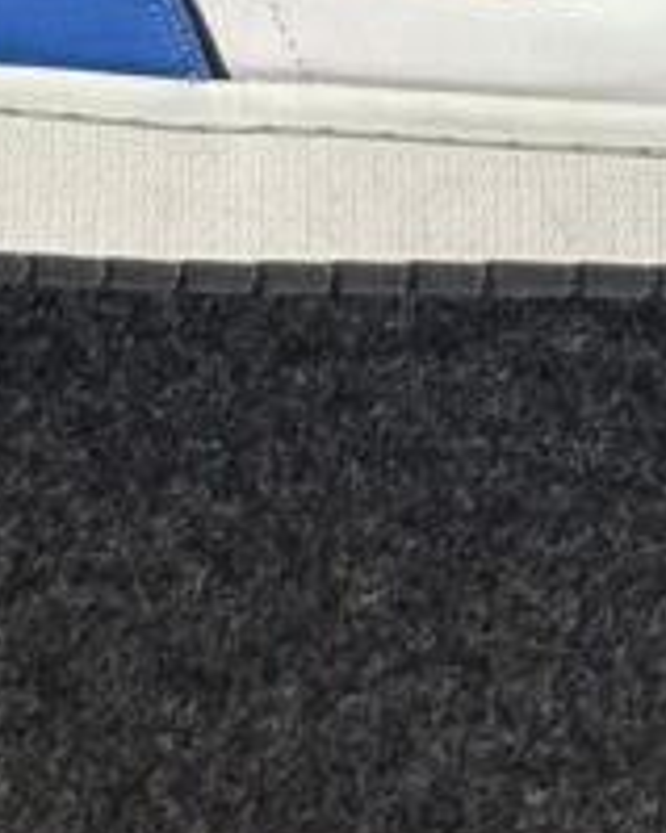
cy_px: -718
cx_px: 787
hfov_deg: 8.1
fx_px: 4636
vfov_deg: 9.7
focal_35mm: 188
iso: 250
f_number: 1.78
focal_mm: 6.86
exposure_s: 1/50
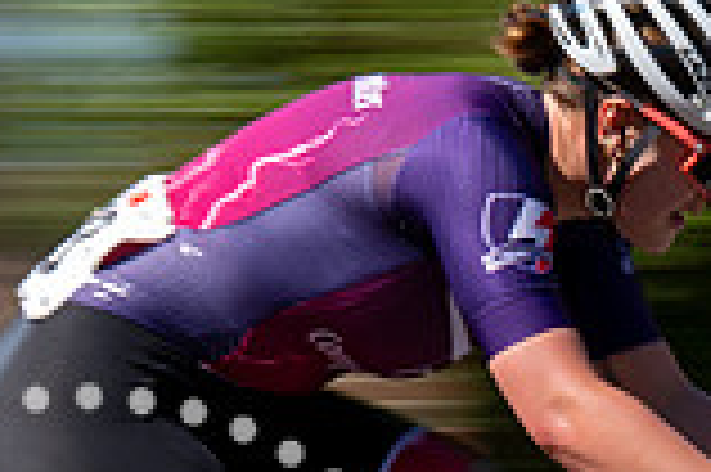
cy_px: 320
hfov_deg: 6.1
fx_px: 6590
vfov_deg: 4.1
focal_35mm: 334
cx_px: 838
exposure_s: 1/40
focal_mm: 70
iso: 100
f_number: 18
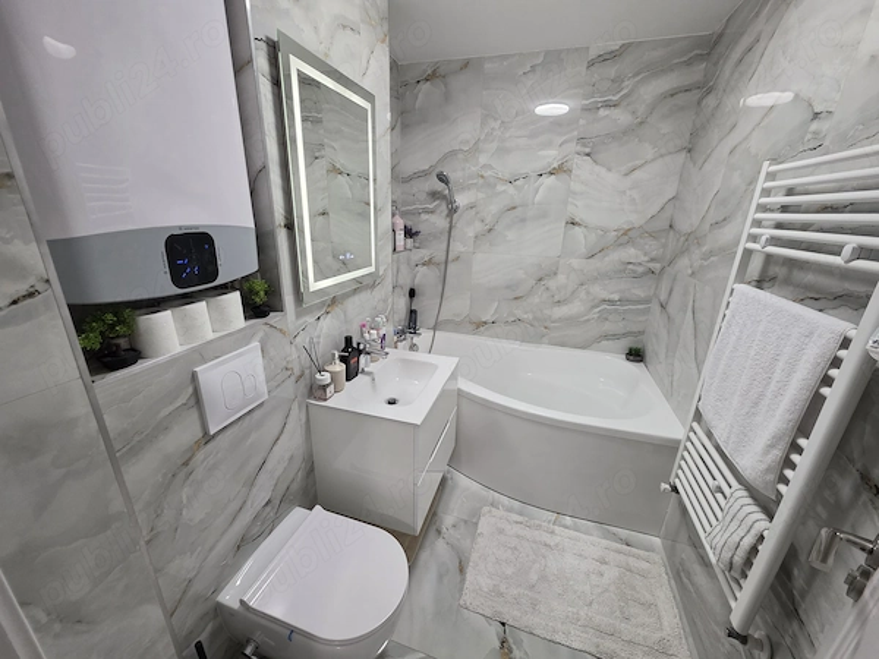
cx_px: 440
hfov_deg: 106.2
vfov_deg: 89.9
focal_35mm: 13
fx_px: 330
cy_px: 330
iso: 250
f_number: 1.9
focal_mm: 2.2
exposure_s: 1/50.3
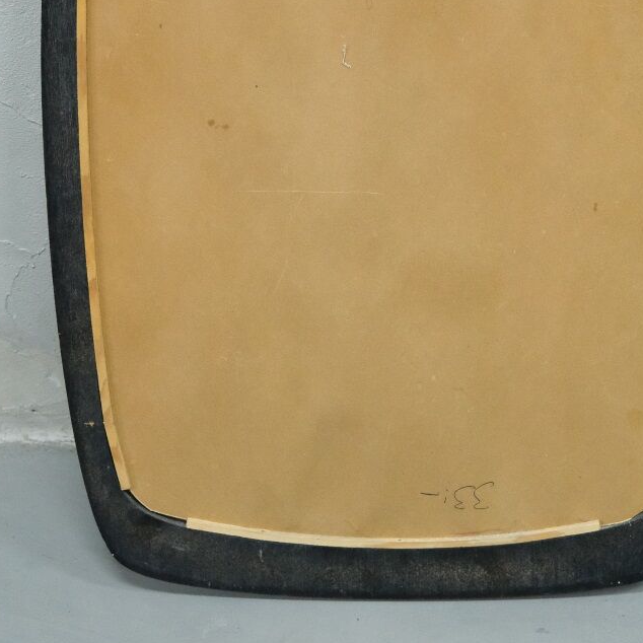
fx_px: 1933
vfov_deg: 18.5
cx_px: 354
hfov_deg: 18.9
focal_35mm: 92
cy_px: 49
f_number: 4
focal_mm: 35.8
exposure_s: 1/52
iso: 5000
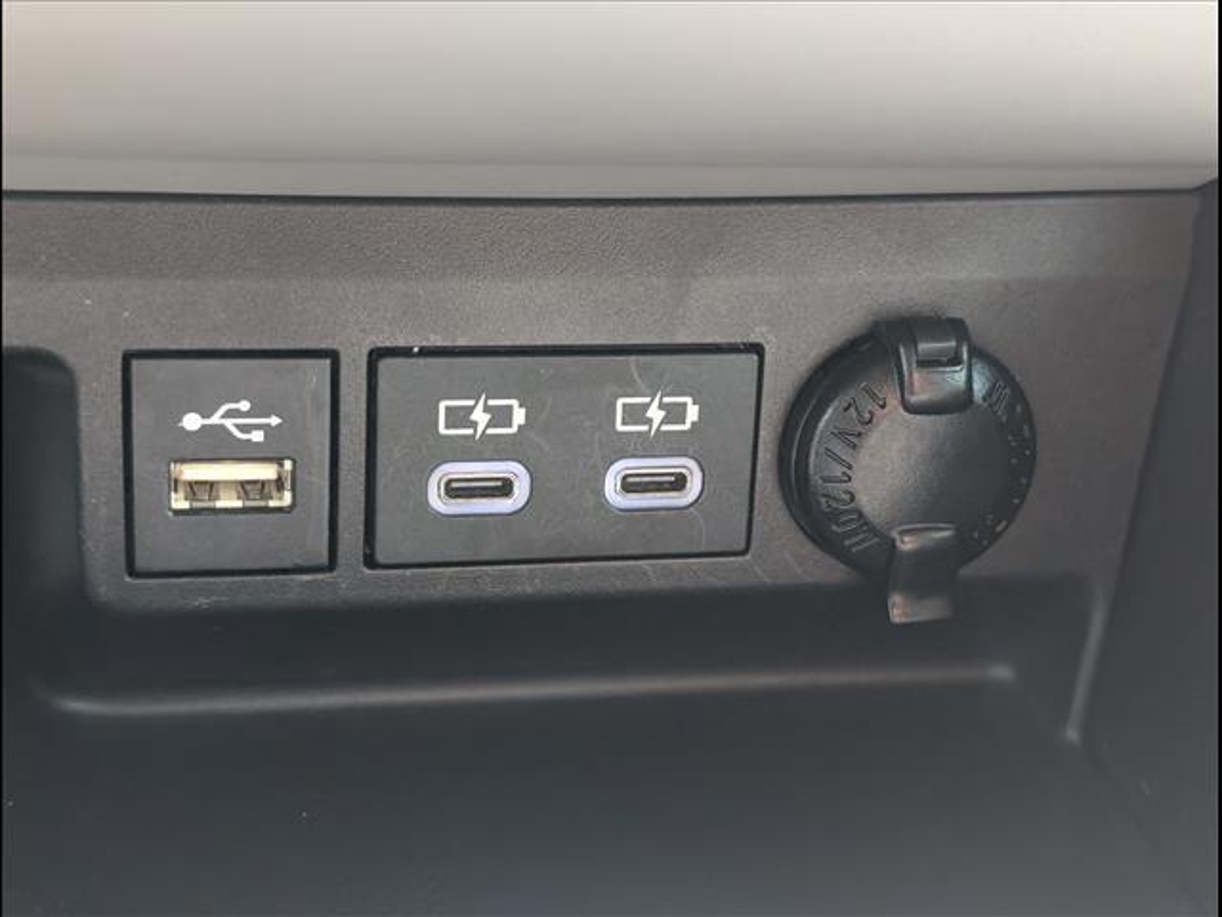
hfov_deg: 38.9
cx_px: 611
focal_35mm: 49
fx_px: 1730
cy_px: 458
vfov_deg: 29.7
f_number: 1.68
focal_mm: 6.9
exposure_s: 1/118
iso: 1345
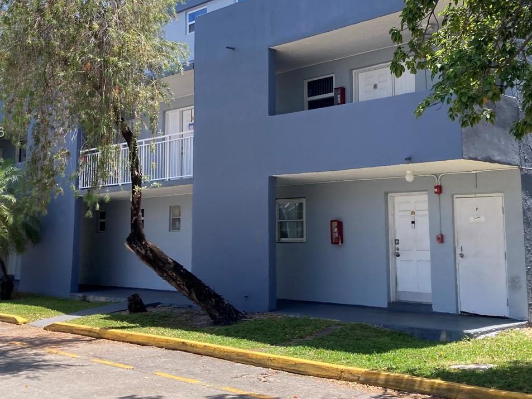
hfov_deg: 40.4
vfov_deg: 30.7
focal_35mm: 47
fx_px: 722
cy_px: 133
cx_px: 277
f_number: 1.8
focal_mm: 3.99
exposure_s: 1/1012
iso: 20
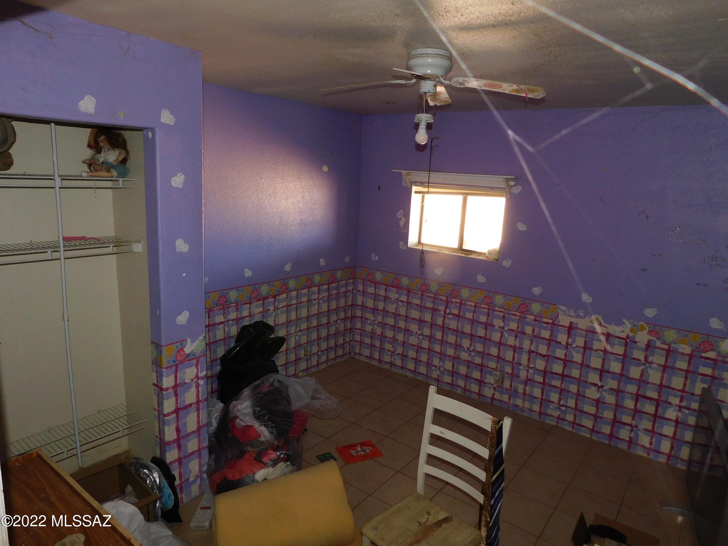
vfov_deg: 58.9
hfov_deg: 73.9
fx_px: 484
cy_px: 273
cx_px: 364
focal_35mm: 23
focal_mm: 4
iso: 200
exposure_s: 1/30
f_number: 3
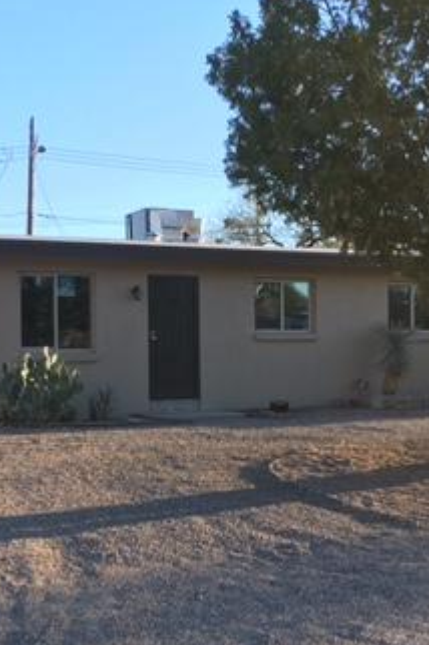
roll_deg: +0.8
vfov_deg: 33.3
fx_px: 1075
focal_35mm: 60
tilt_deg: -1.1
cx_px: 128
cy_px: 395
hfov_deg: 22.4
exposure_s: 1/277
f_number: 2.2
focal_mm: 4.15
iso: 25
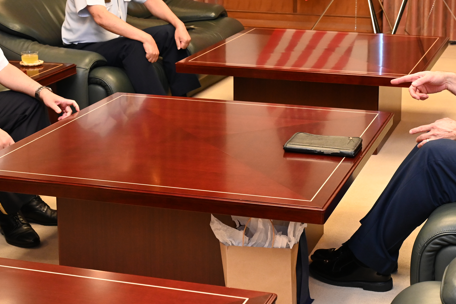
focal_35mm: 77
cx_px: 279
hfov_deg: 26.2
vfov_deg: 17.6
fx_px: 975
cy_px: 88
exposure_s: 1/160
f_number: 5.6
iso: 3200
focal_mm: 39
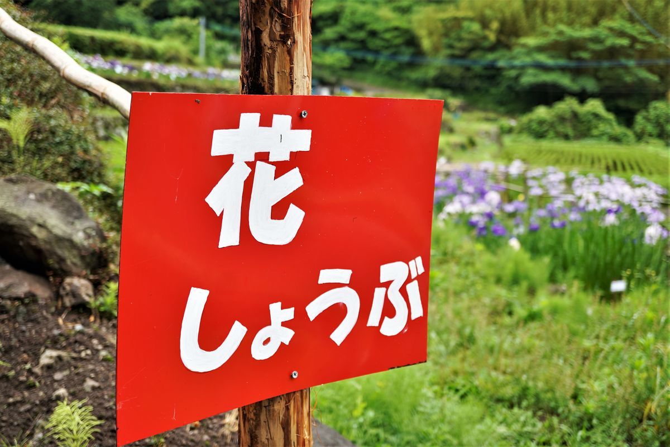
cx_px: 335
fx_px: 837
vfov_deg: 29.9
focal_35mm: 45
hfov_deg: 43.6
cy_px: 224
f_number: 4
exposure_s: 1/160
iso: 100
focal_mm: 30
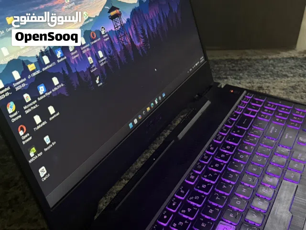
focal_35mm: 24
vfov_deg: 56.8
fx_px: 212
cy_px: 115
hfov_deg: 71.6
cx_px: 153
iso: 800
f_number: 1.78
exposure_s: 1/60
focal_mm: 6.76
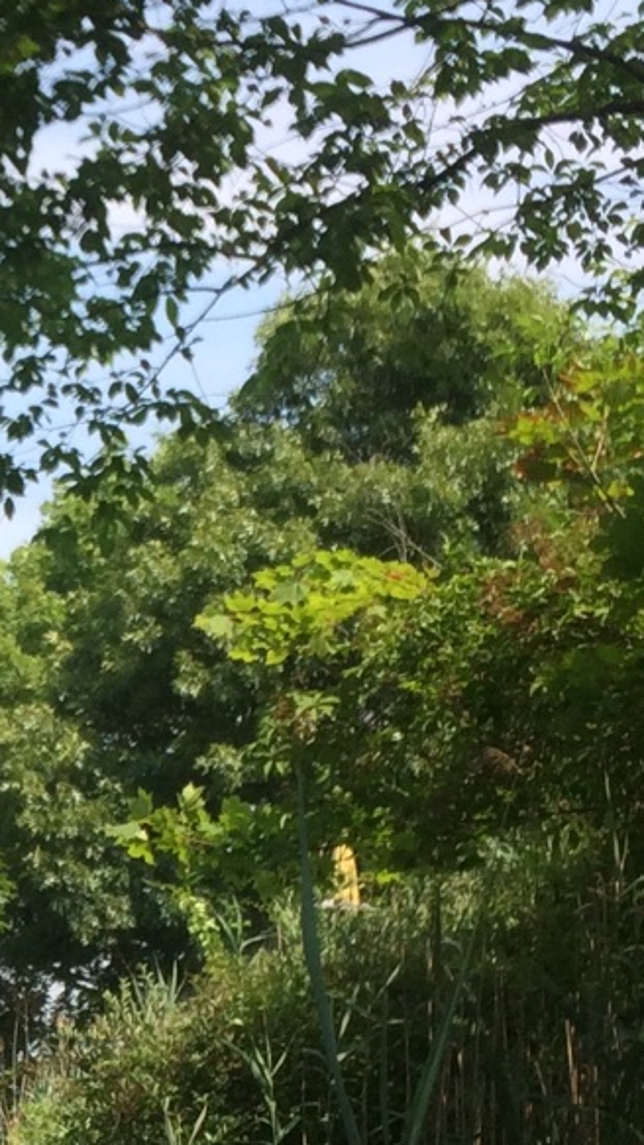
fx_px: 3369
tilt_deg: +1.5
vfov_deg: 18.8
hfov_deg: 10.5
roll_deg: -1.1
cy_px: 1104
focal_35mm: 111
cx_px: -316
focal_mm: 4.15
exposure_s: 1/1001
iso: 32
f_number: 2.2
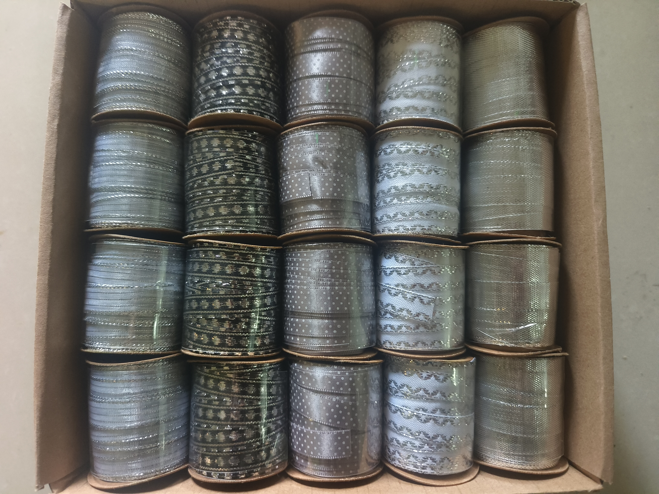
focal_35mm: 23
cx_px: 330
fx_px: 438
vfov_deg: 58.9
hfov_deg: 73.9
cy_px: 247
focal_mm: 5.5
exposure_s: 1/25
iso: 2253
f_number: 1.75
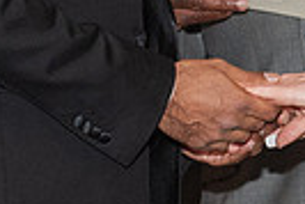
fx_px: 4894
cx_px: 428
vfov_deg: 2.4
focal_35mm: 577
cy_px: 78
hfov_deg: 3.6
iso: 800
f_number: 3.5
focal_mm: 50
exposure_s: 1/200
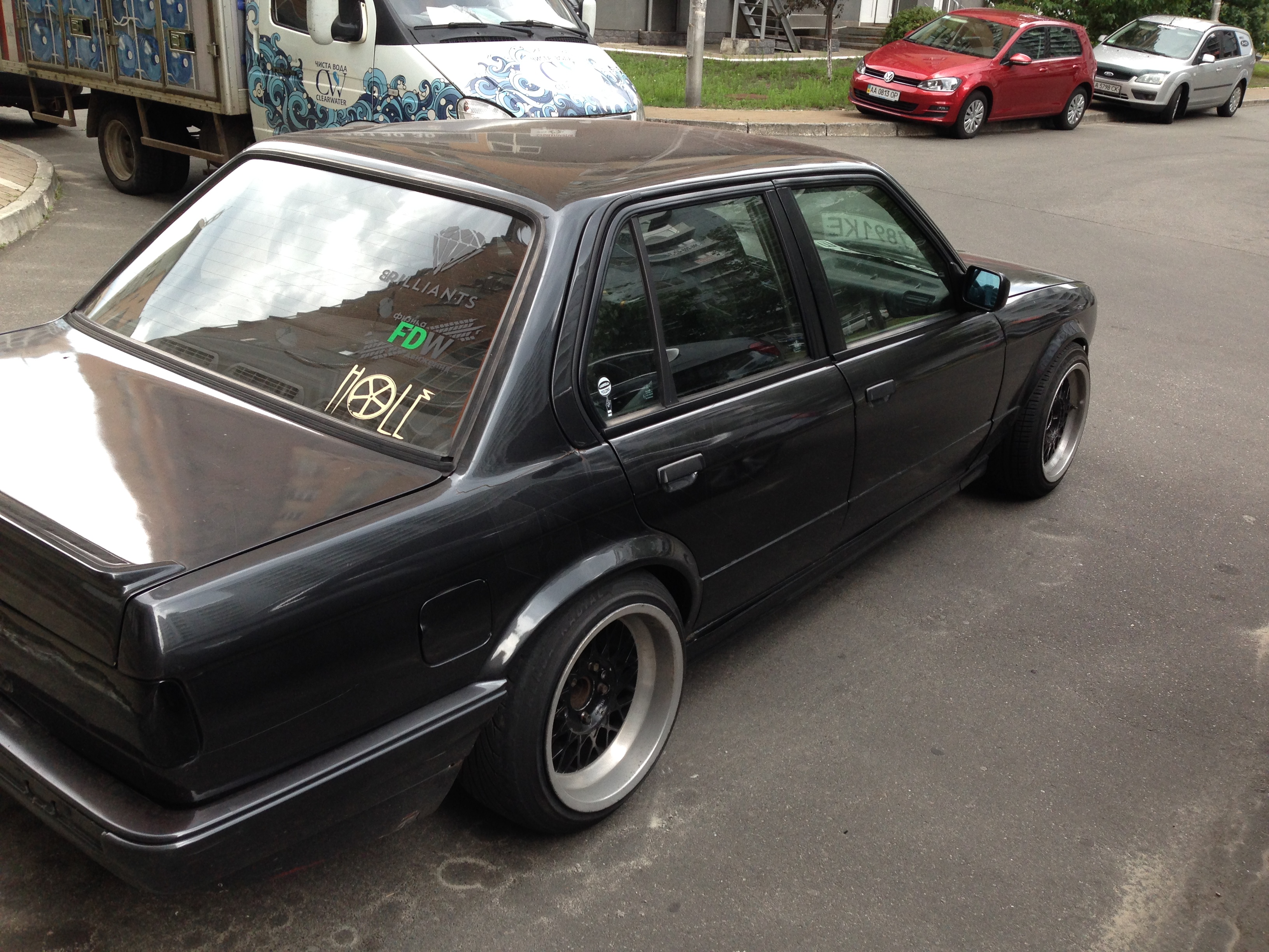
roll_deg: -2.4
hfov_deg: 55.4
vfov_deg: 42.9
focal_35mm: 33
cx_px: 634
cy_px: 476
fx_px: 1210
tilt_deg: -23.4
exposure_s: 1/120
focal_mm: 4.12
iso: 80
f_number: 2.4
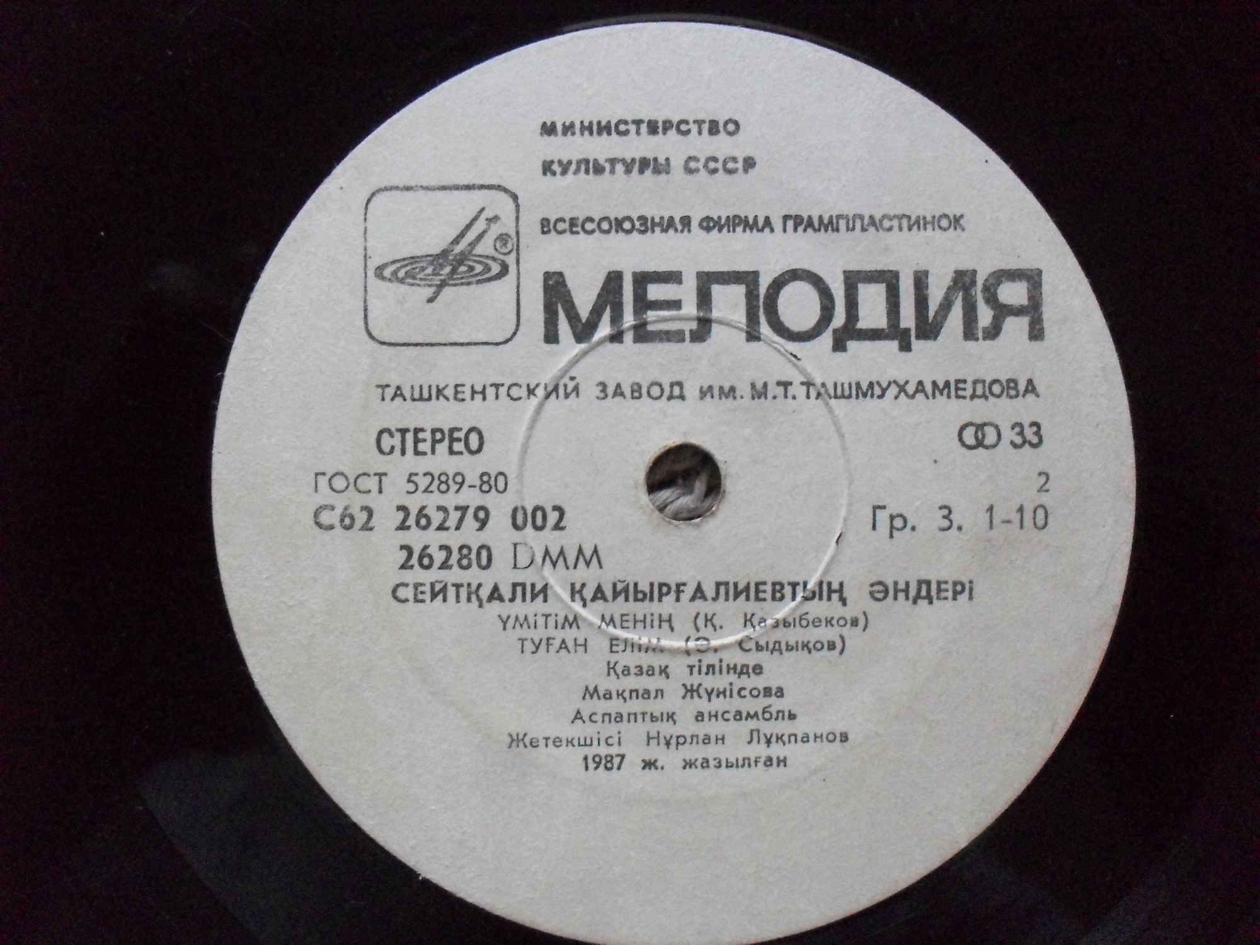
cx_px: 630
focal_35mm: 38
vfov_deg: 37.7
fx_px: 1383
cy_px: 472
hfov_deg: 49.0
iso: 400
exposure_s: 1/45
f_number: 2.8
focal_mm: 6.3
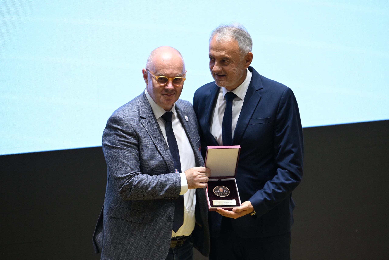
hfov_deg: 11.1
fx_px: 1999
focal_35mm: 185
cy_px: 130
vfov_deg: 7.4
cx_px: 194
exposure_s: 1/320
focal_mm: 185
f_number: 4
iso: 2500
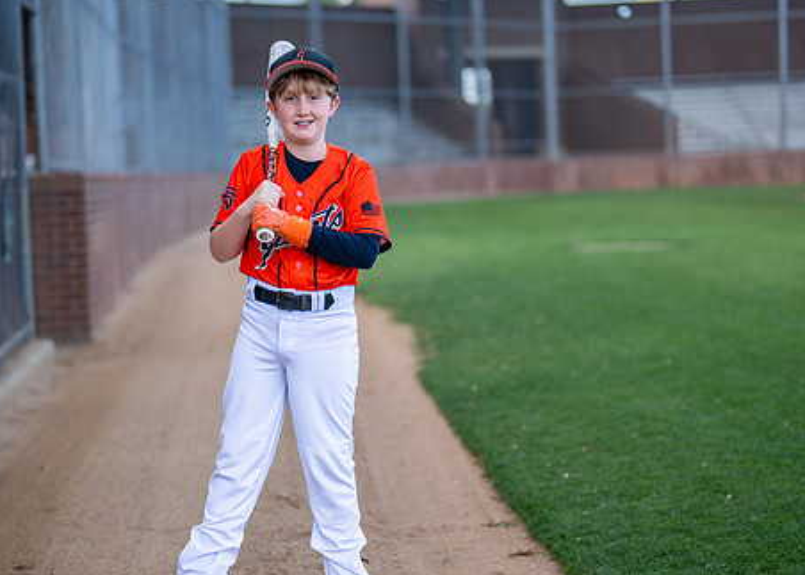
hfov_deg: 27.4
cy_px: 307
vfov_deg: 19.8
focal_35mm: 72
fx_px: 1646
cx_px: 305
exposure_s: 1/2000
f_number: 1.2
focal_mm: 50
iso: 125
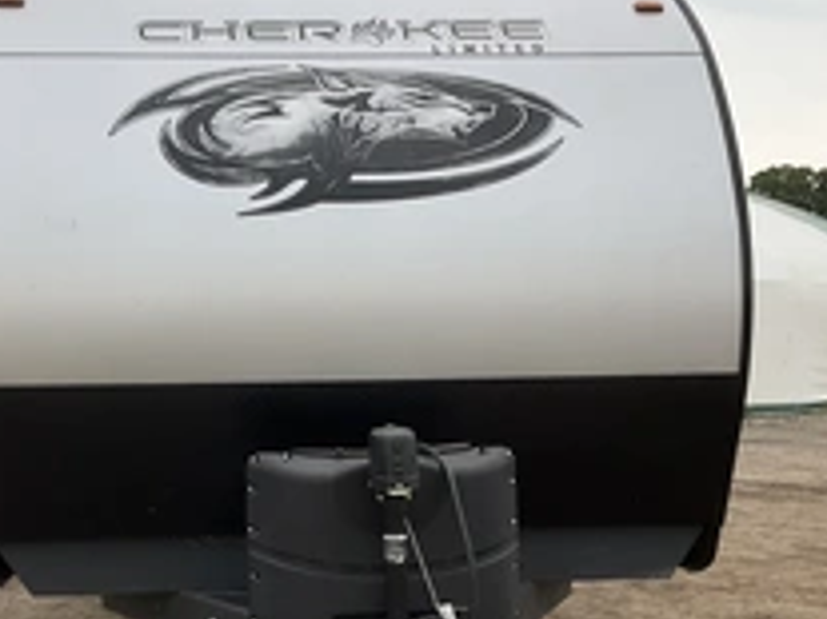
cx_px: 308
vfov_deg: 25.8
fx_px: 1337
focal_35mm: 56
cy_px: 463
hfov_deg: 34.2
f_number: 1.8
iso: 25
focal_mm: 3
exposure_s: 1/248
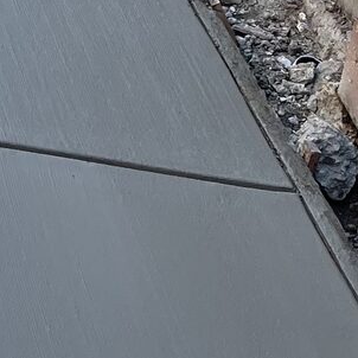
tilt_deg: -17.6
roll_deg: -9.3
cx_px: -269
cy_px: -203
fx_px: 1779
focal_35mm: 152
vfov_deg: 11.0
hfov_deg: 10.8
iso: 32
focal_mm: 5.1
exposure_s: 1/258
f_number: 1.6
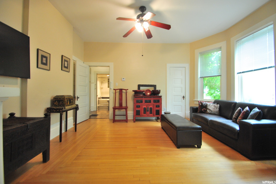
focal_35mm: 15
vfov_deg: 77.4
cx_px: 138
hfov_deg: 100.3
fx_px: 115
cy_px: 92
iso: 400
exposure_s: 1/30
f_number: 3.5
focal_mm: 10
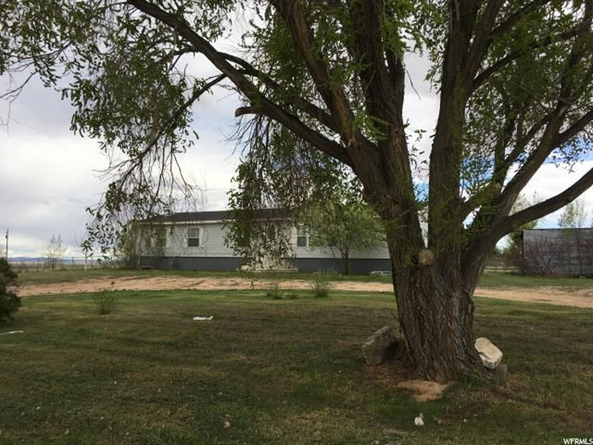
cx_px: 296
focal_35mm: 29
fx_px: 497
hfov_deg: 61.7
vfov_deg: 48.2
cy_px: 222
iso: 25
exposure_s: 1/793
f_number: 2.2
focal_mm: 4.15
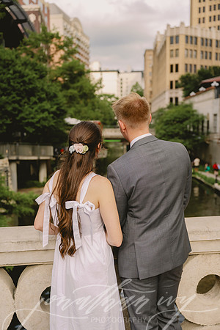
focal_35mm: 40
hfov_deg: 33.4
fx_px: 367
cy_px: 165
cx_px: 110
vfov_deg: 48.5
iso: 400
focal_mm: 40
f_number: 3.2
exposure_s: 1/3200
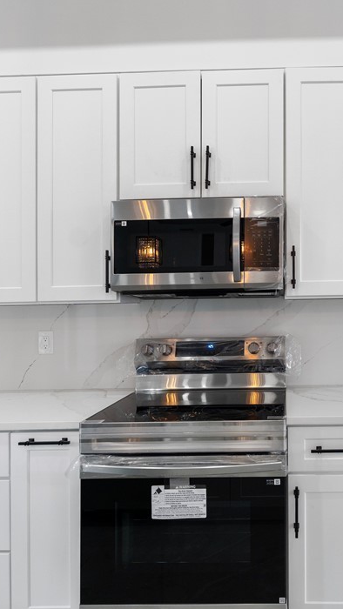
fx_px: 420
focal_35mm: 26
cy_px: 300
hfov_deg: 42.3
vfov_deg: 71.9
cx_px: 279
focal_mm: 16
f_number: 4
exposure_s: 1/160
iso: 800
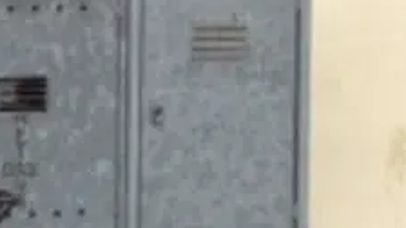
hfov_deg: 9.7
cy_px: 407
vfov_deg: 5.8
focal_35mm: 204
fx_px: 2196
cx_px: -453
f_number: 2.4
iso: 50
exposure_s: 1/302
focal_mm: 4.28
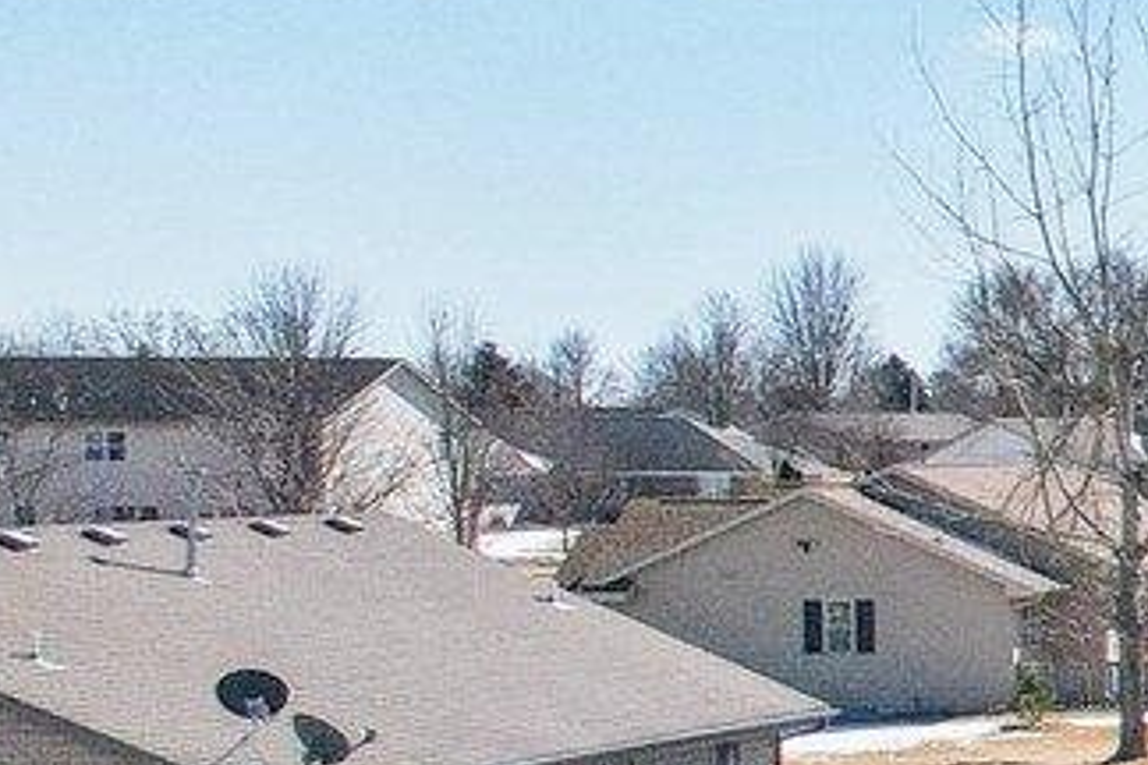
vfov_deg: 9.9
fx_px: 4432
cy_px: 551
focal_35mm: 139
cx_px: 3589
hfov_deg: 10.2
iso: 160
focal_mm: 8.4
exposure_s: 1/5000
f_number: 2.8
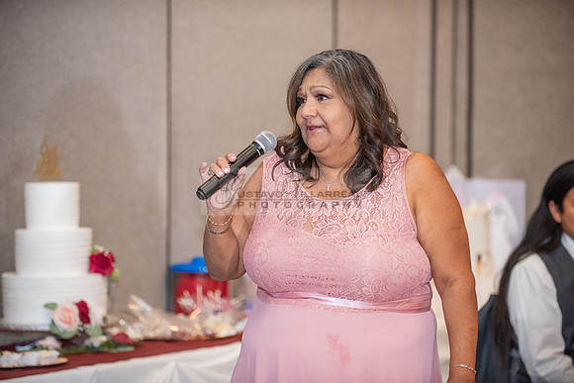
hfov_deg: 15.8
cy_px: 192
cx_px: 287
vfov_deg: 10.6
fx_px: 2073
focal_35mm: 130
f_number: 2.8
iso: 3200
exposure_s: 1/250
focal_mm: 130
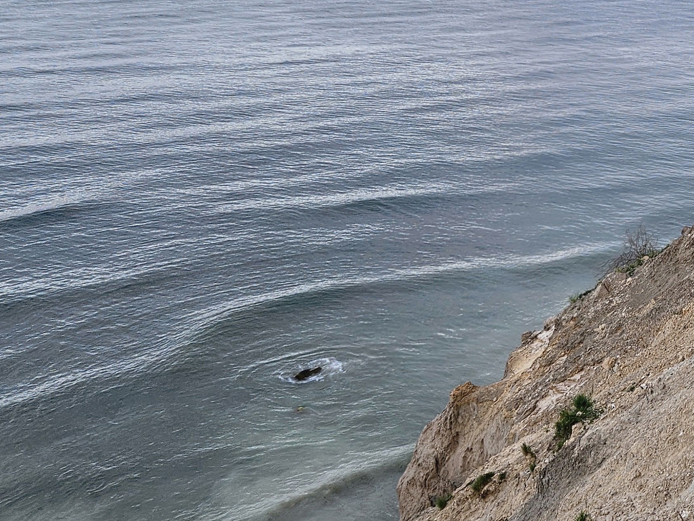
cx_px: 727
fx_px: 1083
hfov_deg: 32.1
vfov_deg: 26.9
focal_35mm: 54
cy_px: 183
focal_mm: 5.4
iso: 25
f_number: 1.8
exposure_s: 1/106
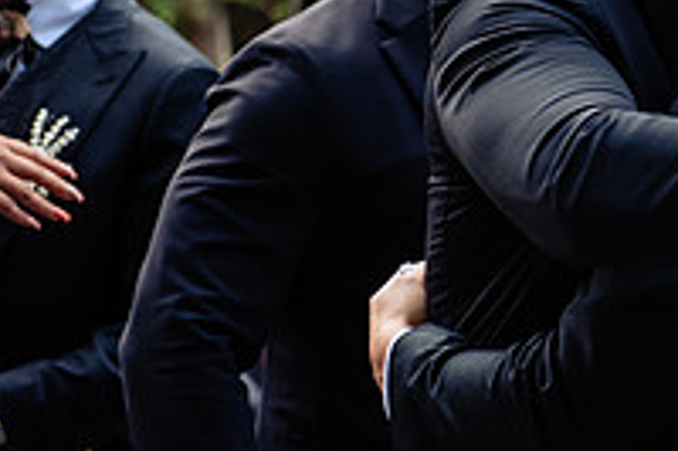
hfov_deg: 10.0
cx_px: 729
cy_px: 56
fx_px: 3820
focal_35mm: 203
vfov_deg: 6.7
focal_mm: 70
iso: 500
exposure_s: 1/125
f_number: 4
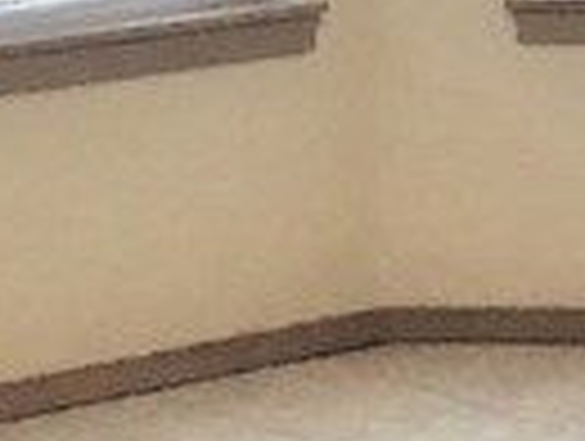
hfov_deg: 8.5
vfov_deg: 6.5
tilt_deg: -5.7
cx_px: 878
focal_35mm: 228
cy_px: -108
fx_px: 3860
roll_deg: +1.7
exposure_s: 1/40
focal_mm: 4.15
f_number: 2.2
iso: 32
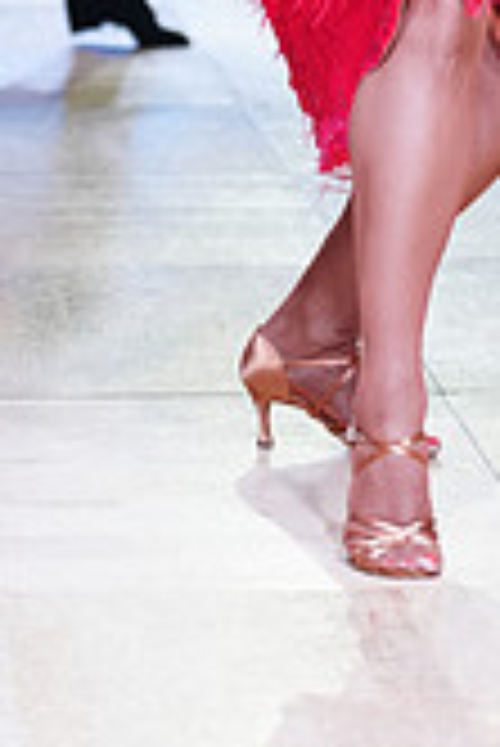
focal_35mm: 245
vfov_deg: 8.2
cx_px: 43
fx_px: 5093
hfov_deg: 5.6
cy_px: -328
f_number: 2.8
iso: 1000
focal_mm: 70
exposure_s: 1/400
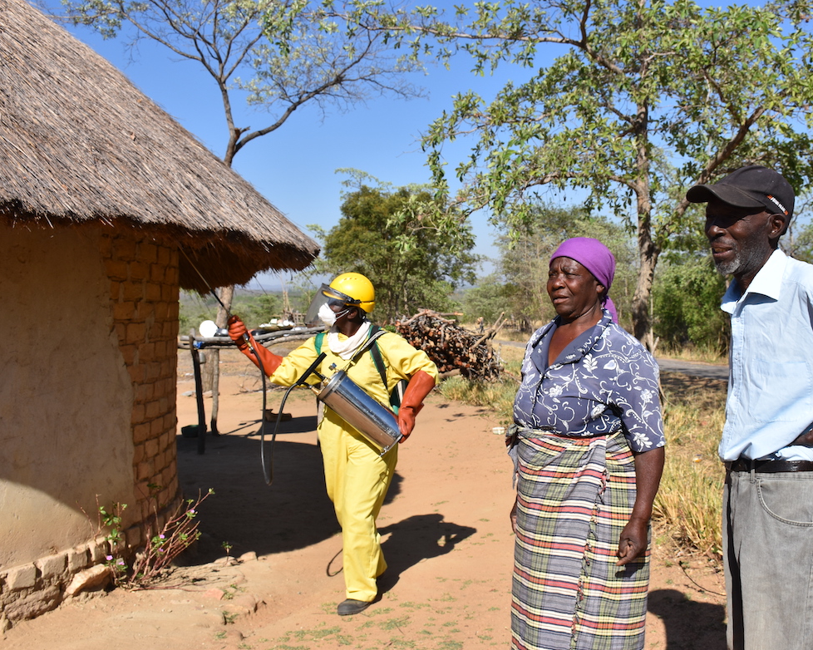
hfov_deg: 47.8
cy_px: 332
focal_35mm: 38
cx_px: 466
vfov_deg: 39.1
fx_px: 914
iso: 160
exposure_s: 1/500
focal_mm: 22
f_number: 8
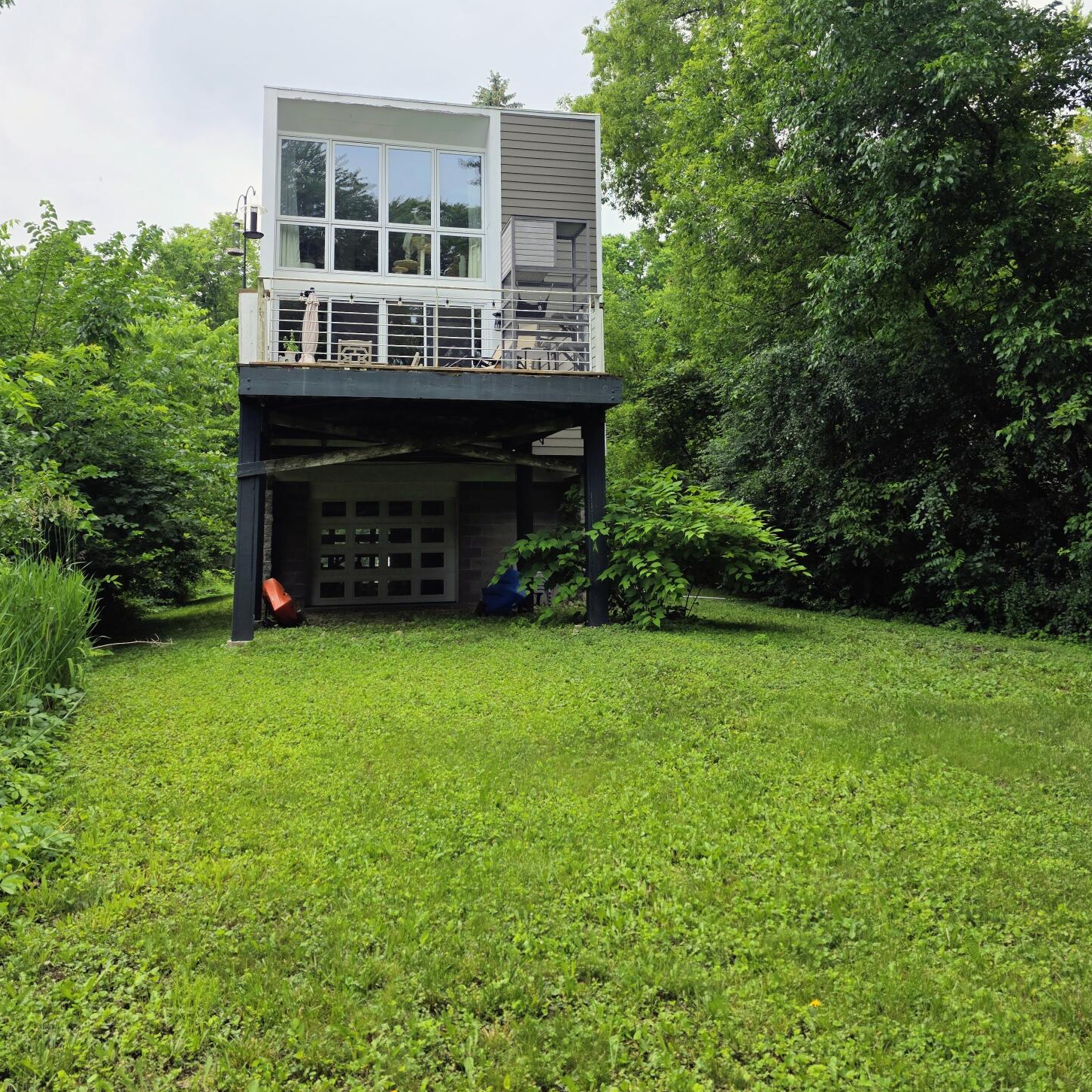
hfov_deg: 57.3
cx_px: 542
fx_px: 999
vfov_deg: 56.9
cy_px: 437
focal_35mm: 28
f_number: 1.7
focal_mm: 6.3
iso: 80
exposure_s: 1/2365
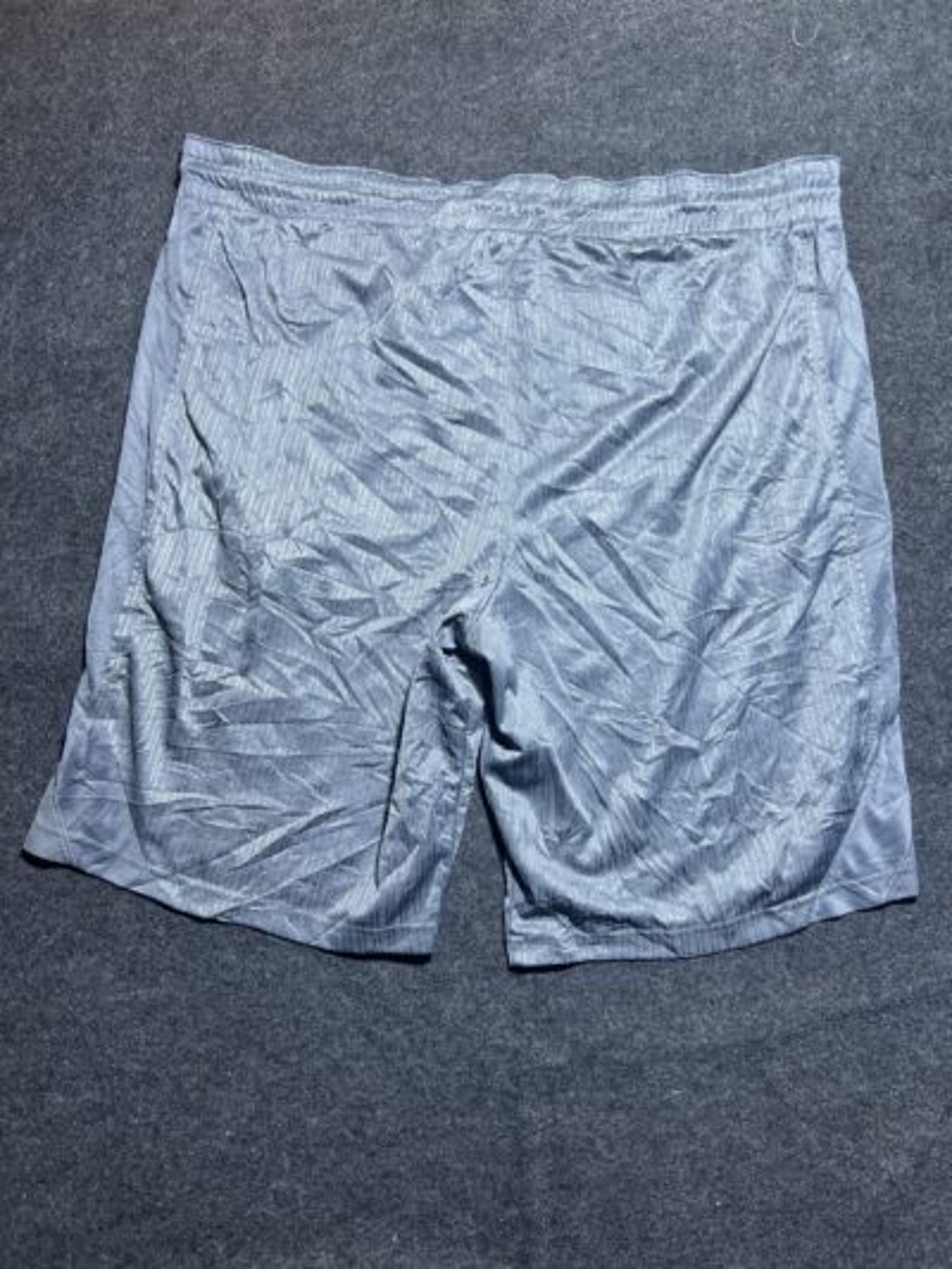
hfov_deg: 53.1
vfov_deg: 67.3
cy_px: 634
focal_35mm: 26
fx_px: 953
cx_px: 476
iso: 80
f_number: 1.5
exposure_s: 1/50
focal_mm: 5.7
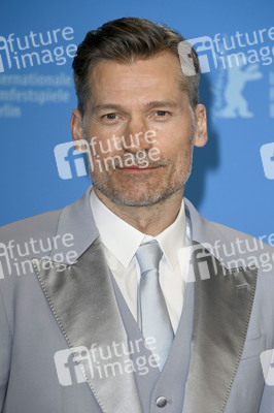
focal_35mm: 160
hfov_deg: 8.6
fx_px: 1830
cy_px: 206
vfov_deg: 12.8
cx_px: 137
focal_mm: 160
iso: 800
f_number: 5.6
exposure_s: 1/250
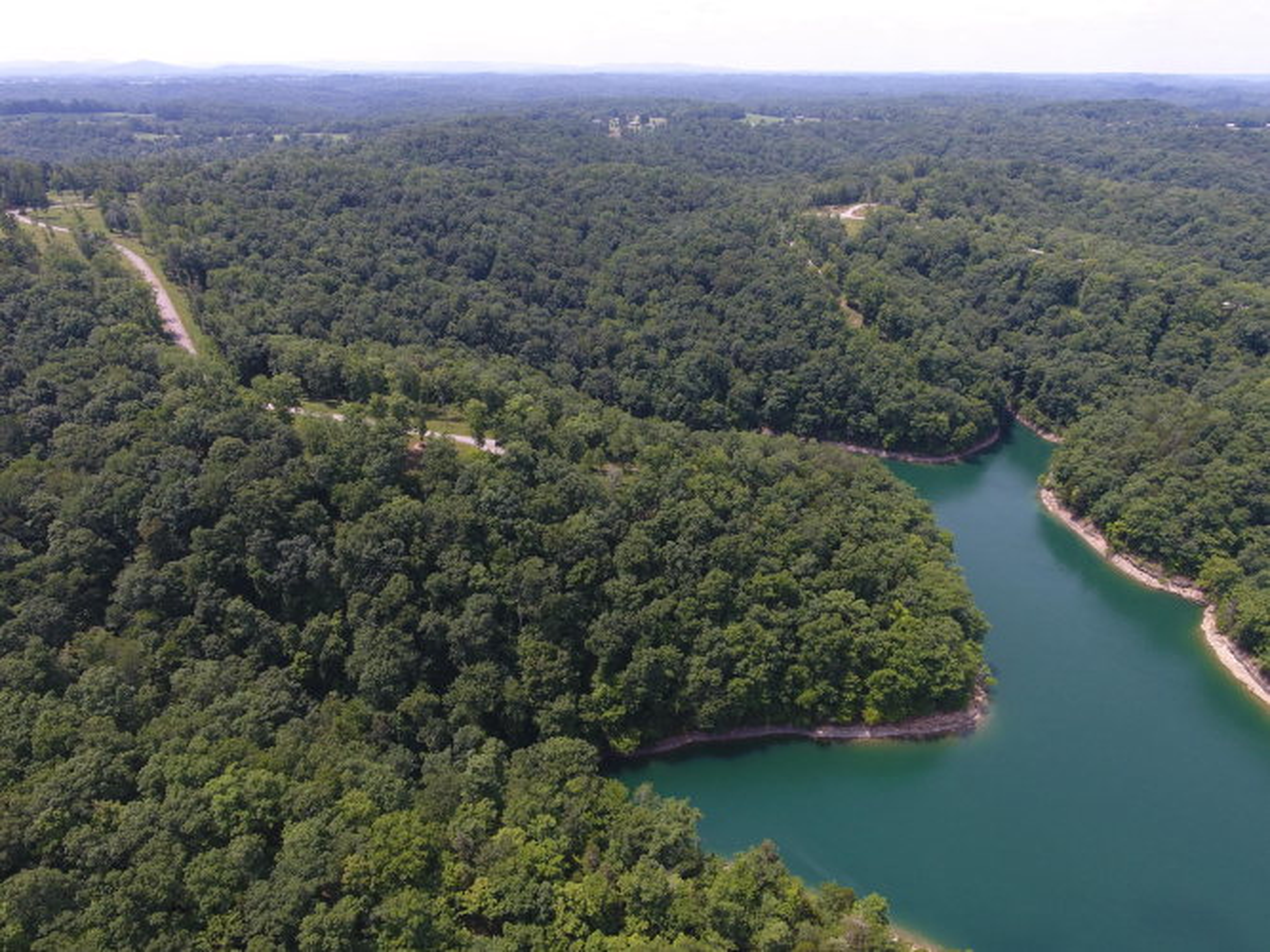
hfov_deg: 81.8
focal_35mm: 20
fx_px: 734
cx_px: 635
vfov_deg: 66.0
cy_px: 476
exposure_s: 1/447
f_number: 2.8
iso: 100
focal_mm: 3.61
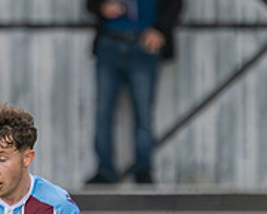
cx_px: -127
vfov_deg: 0.6
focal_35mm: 2608
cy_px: 227
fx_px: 20609
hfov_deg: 0.7
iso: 450
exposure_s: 1/1250
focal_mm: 270
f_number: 2.8
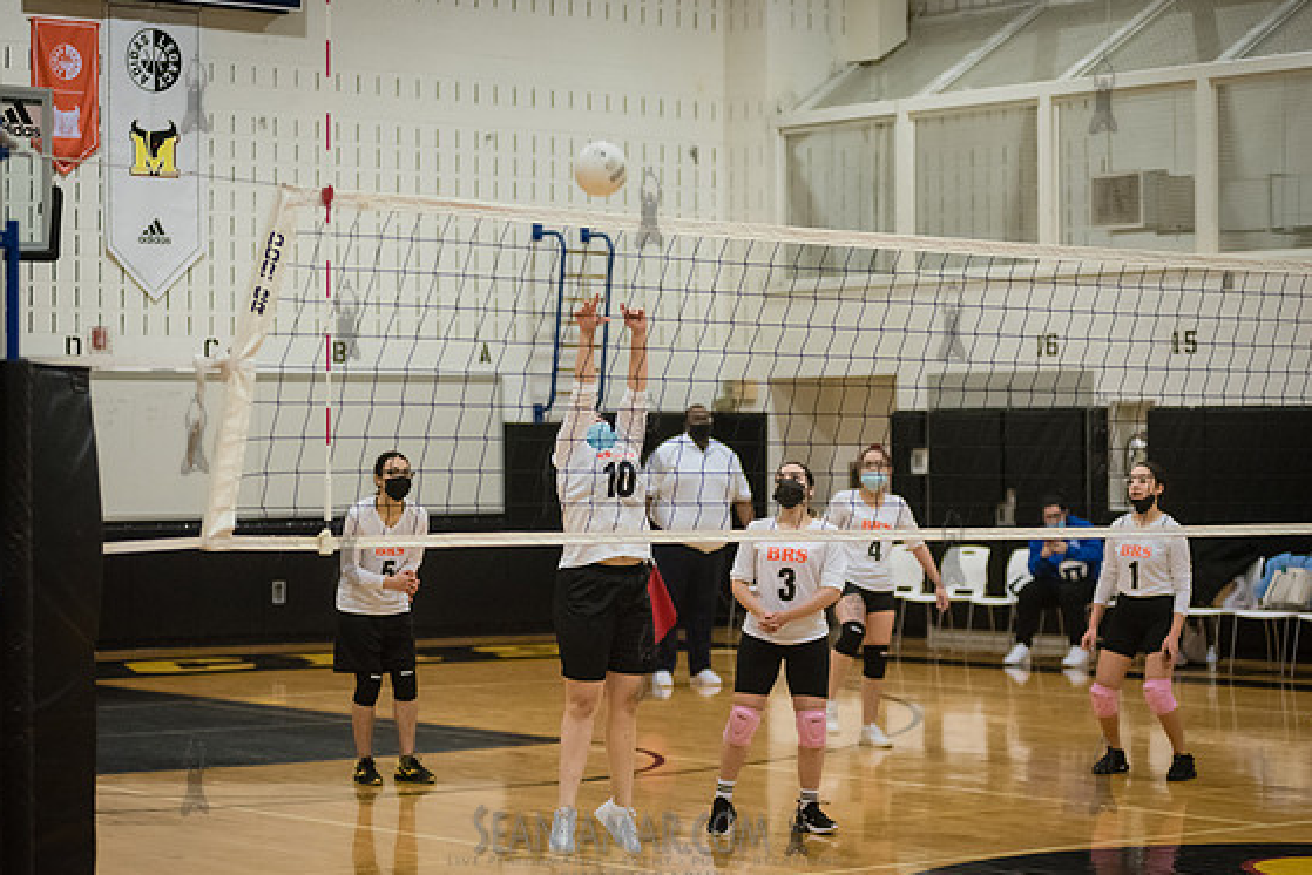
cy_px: 416
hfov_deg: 23.1
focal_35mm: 88
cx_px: 657
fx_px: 3208
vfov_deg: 15.5
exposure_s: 1/400
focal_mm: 80
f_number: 3.2
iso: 5000
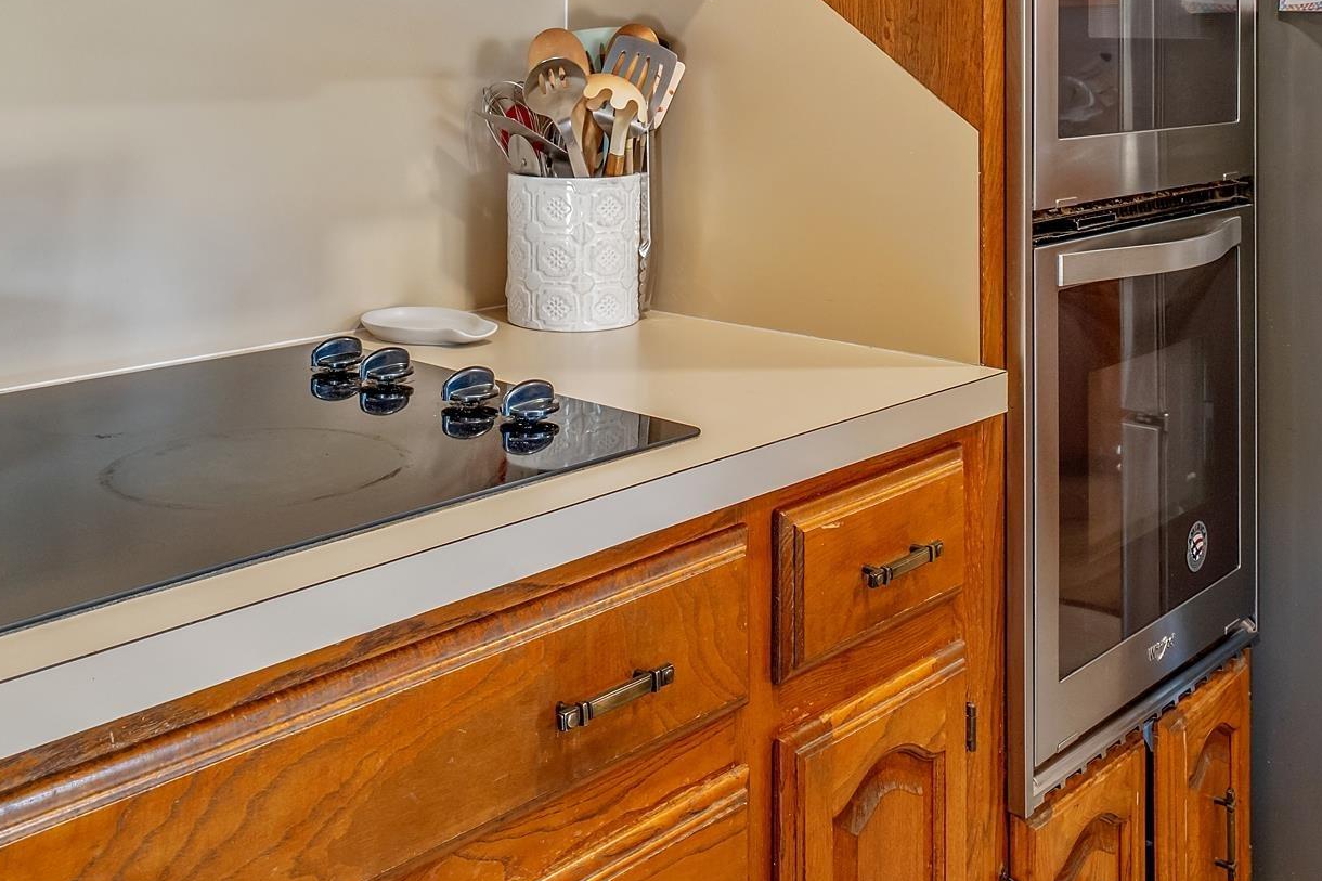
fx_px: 1505
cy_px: 61
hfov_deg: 47.4
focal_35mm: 41
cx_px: 652
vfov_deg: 30.9
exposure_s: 1/8
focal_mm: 20
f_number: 8
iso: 800
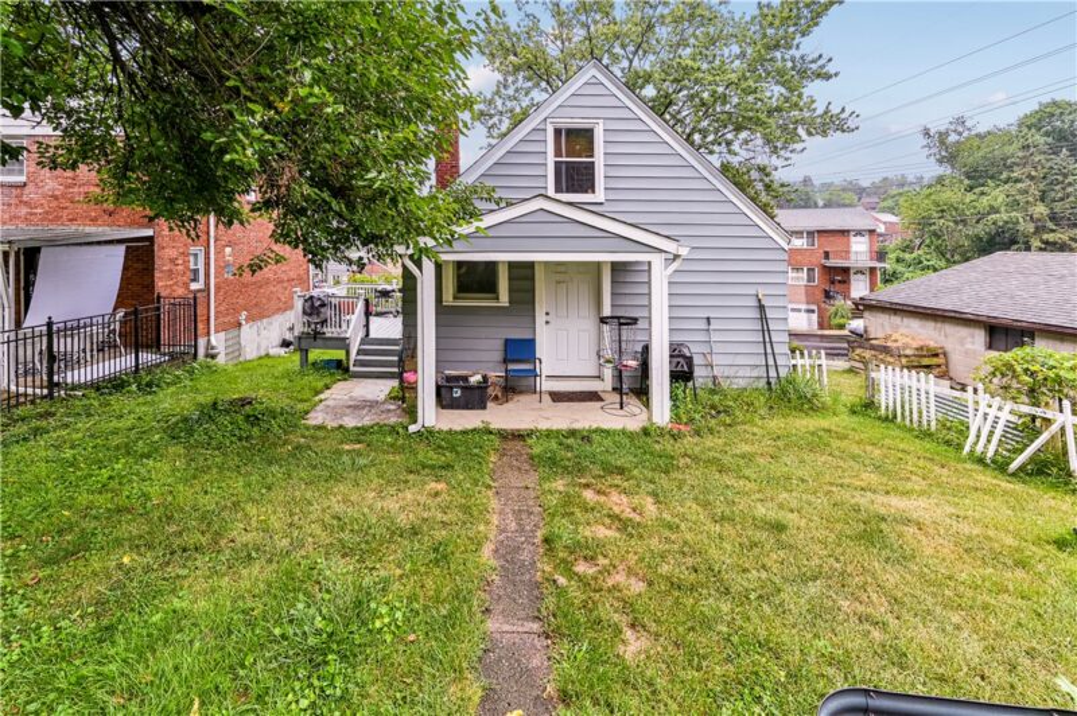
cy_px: 358
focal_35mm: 14
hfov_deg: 104.3
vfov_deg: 81.1
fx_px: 418
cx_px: 538
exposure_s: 1/20
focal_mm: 14
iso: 100
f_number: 8
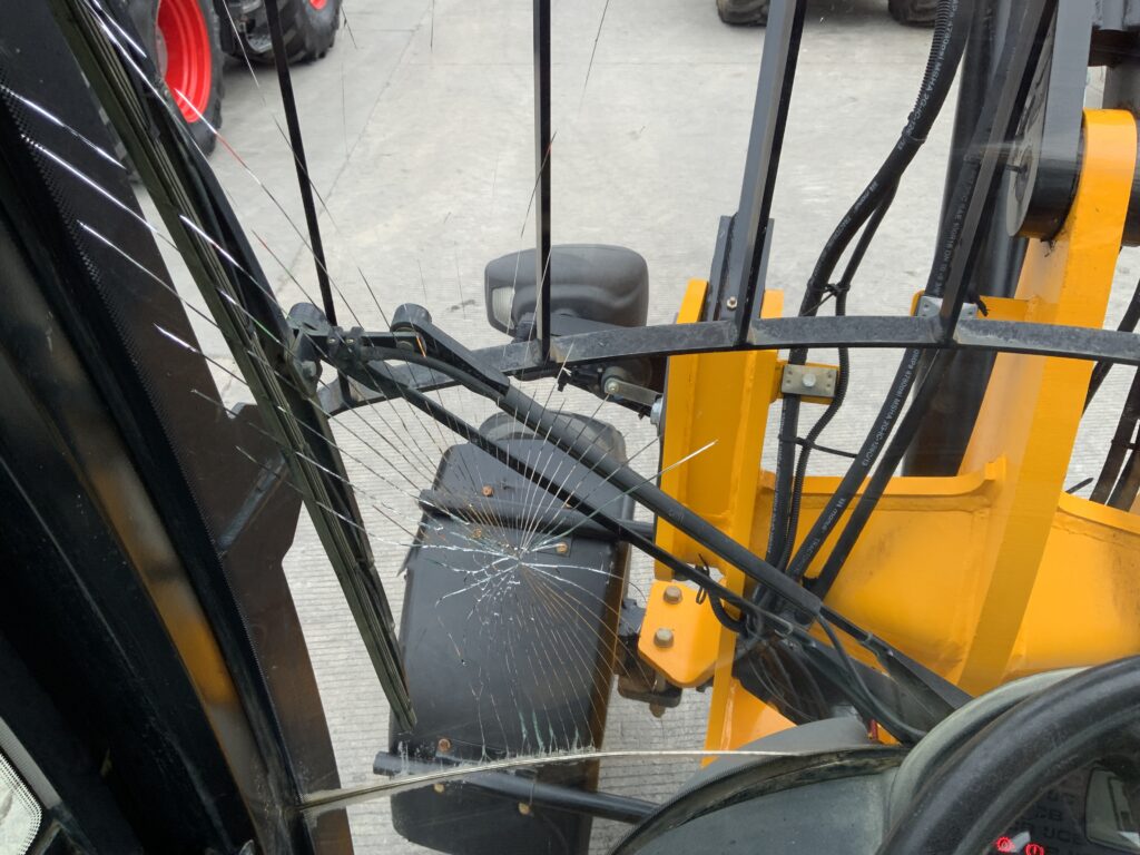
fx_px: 955
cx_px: 570
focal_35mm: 29
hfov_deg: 61.7
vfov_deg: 48.2
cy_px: 428
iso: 16
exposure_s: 1/194
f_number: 1.8
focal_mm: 3
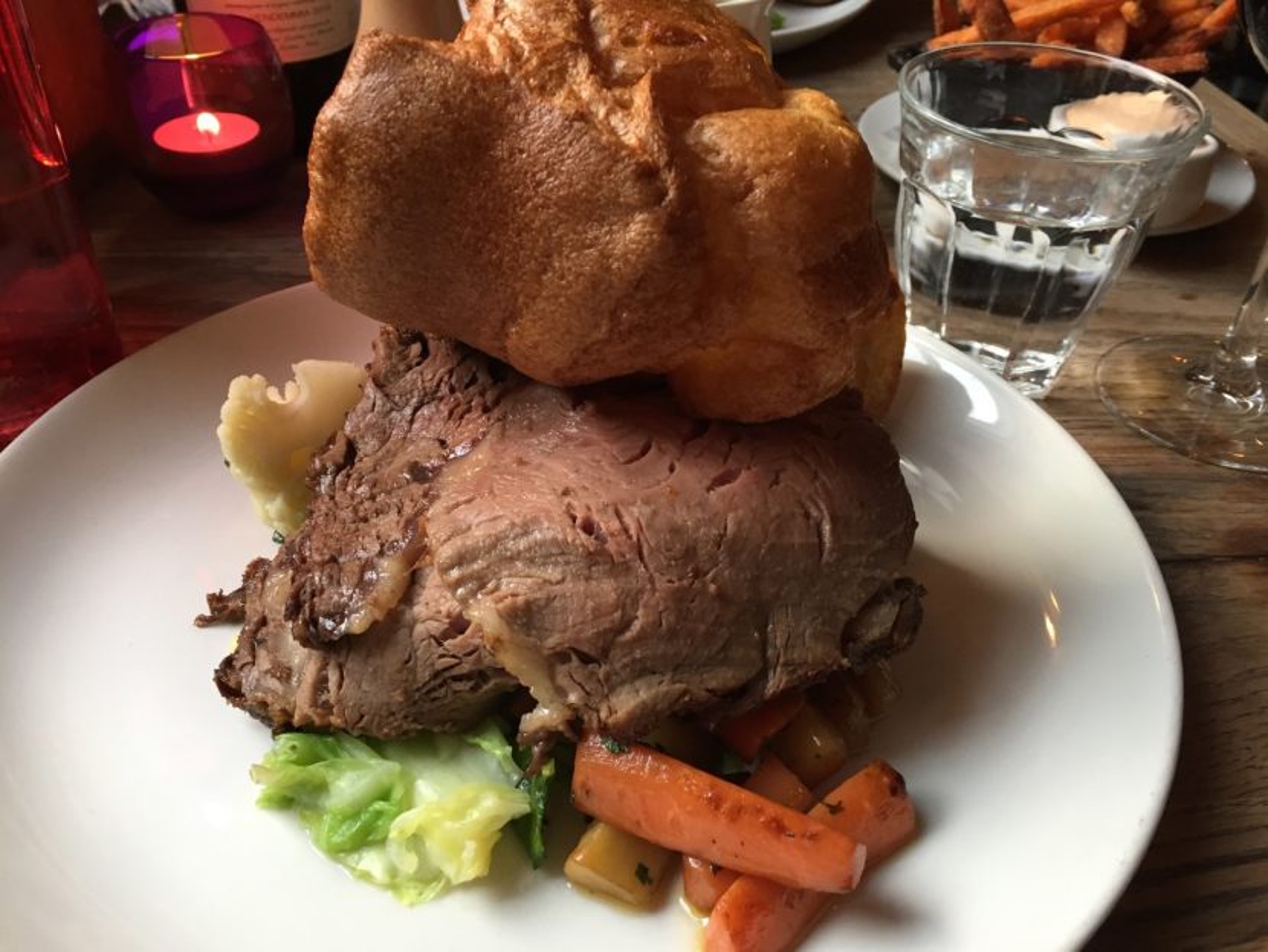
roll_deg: -2.3
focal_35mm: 29
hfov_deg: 61.6
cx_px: 634
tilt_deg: -38.8
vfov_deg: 48.3
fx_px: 1063
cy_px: 476
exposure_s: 1/33
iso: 125
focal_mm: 4.15
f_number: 2.2
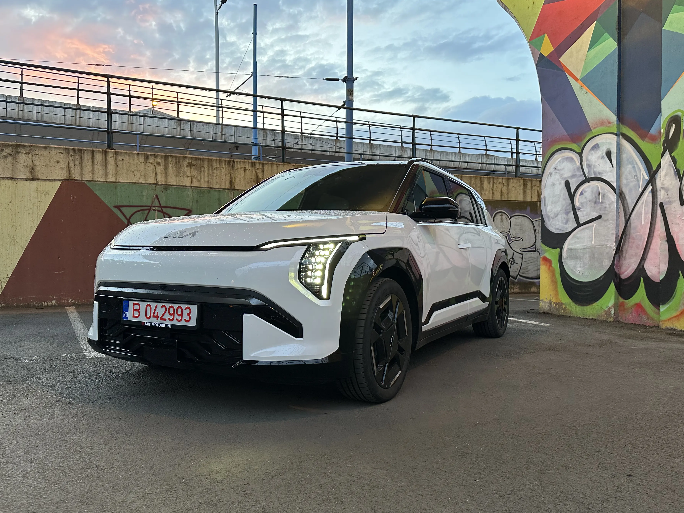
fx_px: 534
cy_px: 278
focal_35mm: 27
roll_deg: -0.8
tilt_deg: -0.9
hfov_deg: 65.3
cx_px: 330
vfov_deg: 51.3
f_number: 1.78
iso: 200
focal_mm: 6.86
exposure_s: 1/52
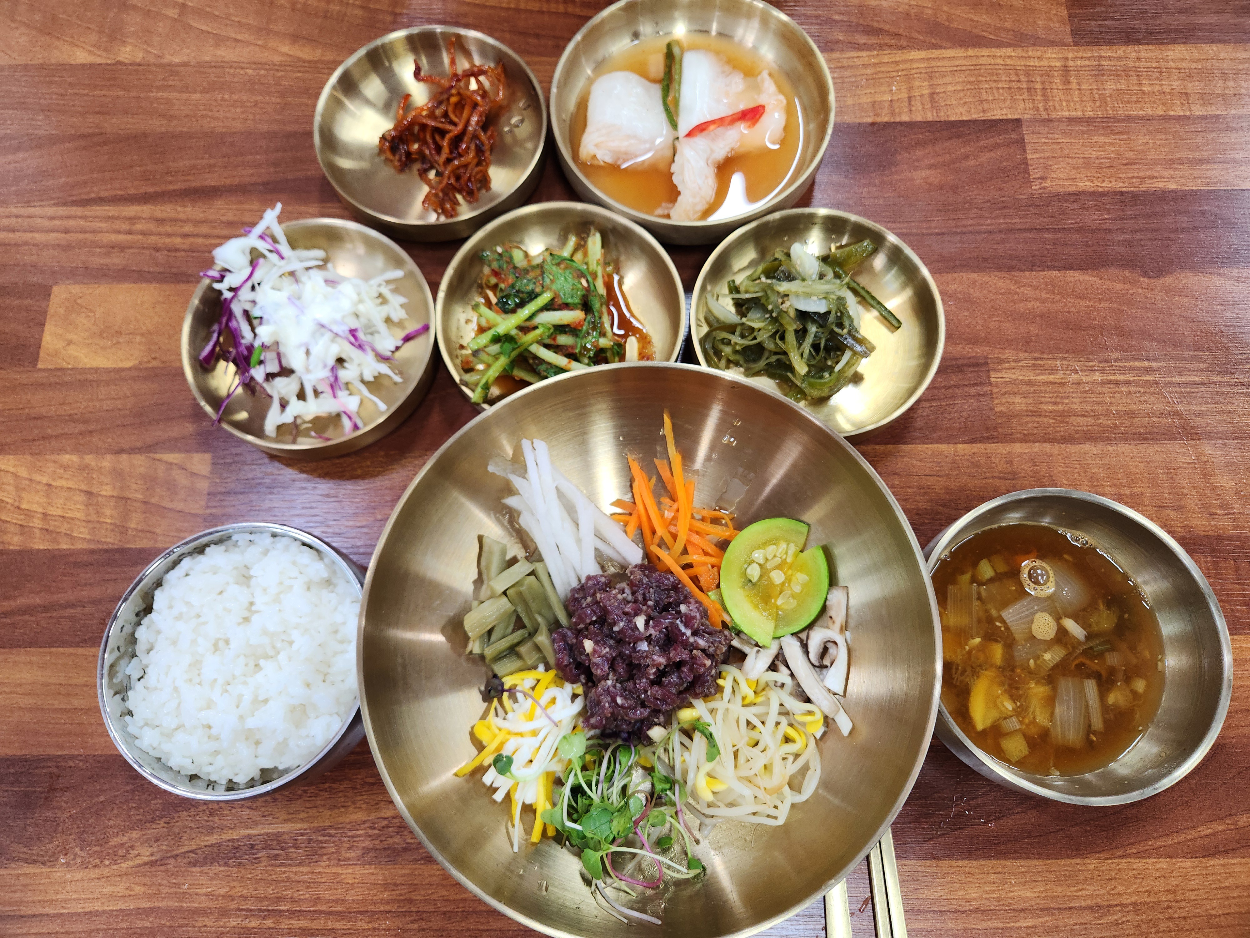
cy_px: 469
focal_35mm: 23
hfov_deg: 73.9
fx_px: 831
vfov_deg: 58.9
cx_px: 625
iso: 200
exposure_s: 1/120
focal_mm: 5.4
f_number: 1.8
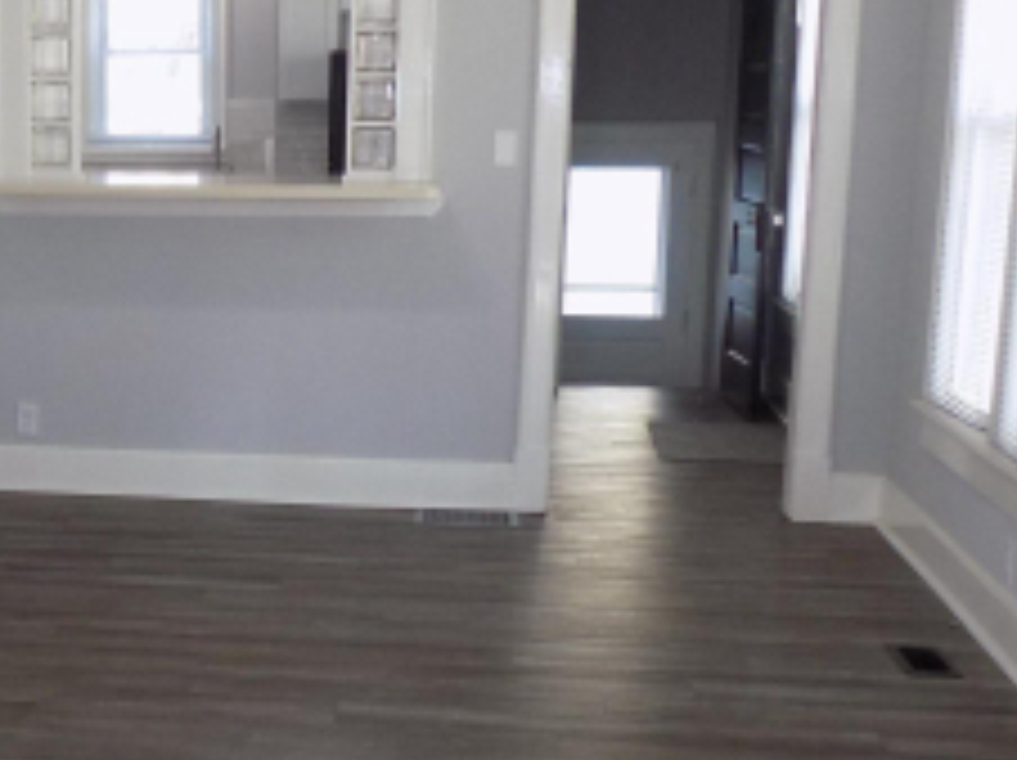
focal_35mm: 68
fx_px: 1996
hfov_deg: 26.4
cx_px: -88
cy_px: 517
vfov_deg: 21.5
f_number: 3.1
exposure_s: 1/30
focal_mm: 4
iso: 140
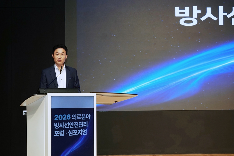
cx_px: 116
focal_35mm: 56
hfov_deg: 35.6
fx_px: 364
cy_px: 76
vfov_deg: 24.2
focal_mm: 52
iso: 400
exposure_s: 1/100
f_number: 7.1
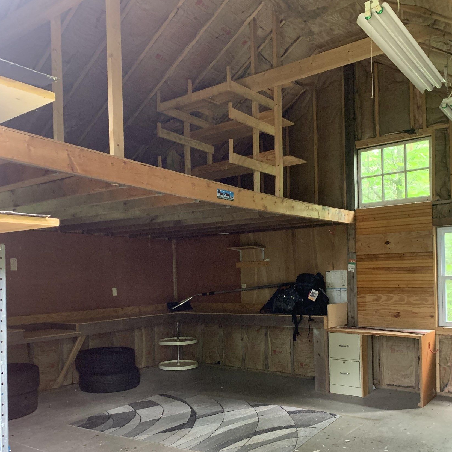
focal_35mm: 32
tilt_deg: +0.3
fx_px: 473
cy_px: 272
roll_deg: +1.2
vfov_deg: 50.8
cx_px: 224
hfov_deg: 51.1
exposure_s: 1/43
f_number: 1.8
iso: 400
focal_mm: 4.25
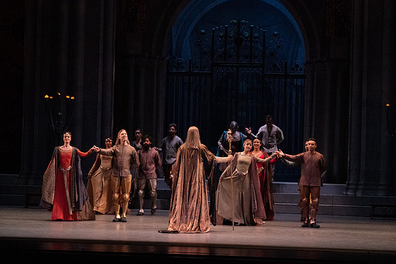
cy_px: 132
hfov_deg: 17.2
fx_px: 1309
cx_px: 198
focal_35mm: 119
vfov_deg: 11.5
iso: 20000
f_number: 9
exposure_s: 1/320
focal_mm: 119
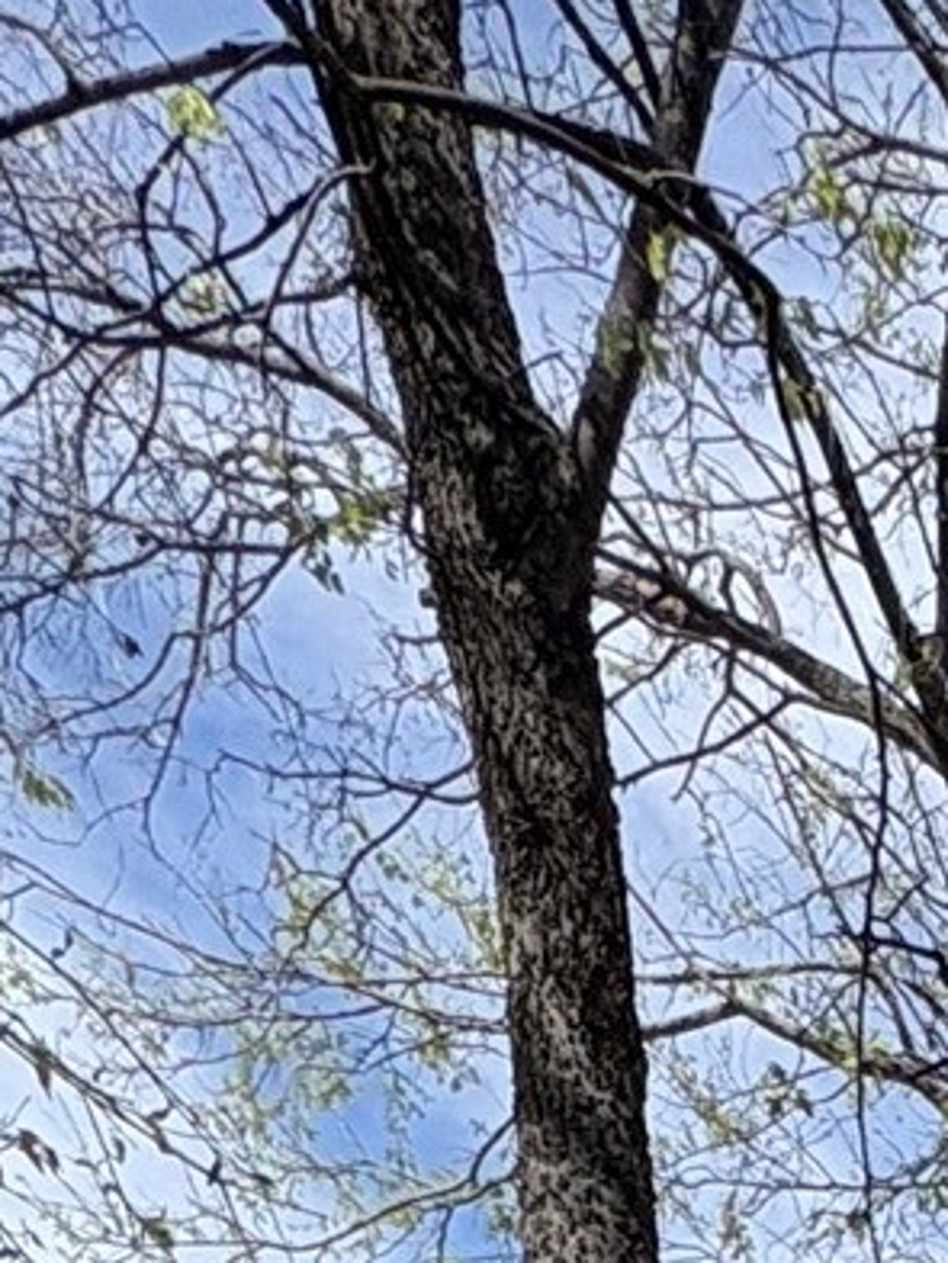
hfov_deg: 16.0
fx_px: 2664
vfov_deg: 14.7
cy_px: 3098
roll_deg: -0.1
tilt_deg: -9.0
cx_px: 1874
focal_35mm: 73
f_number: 2.2
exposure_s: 1/1126
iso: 50
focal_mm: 2.22
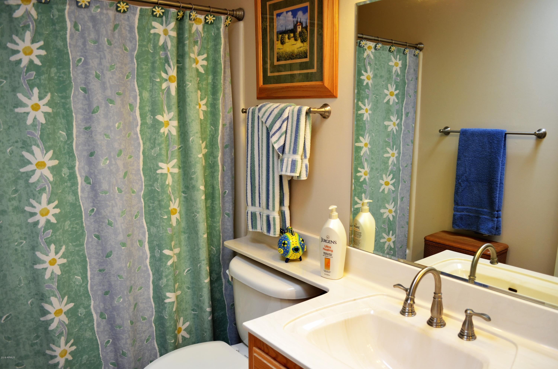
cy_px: 184
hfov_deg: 67.5
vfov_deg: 47.7
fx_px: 418
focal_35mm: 27
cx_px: 279
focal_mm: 18
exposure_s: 1/60
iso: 320
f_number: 4
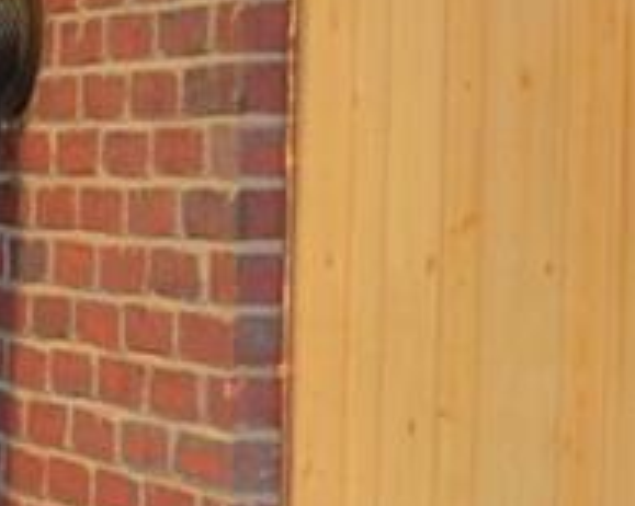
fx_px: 3361
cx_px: -767
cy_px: 246
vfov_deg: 8.6
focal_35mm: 179
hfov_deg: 9.8
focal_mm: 24
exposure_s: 1/60
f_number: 4
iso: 560
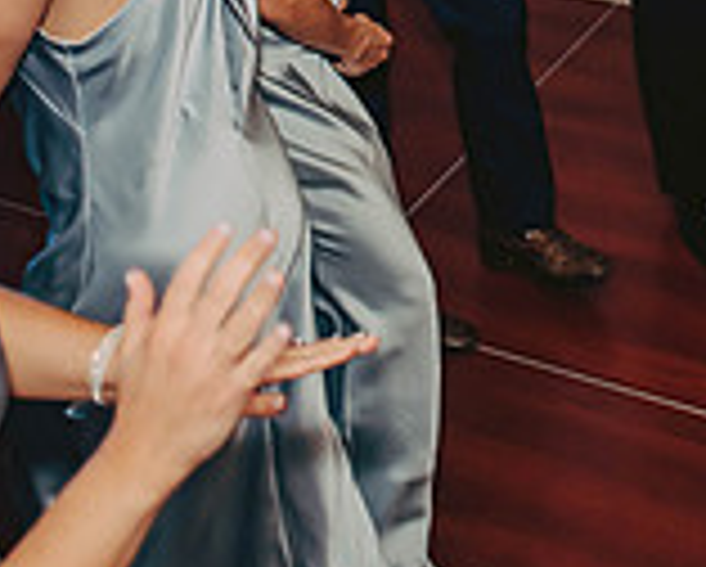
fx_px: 1736
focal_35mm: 83
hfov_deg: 22.4
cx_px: 648
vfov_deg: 17.1
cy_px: -232
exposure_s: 1/100
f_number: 2.8
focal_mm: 24
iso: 800
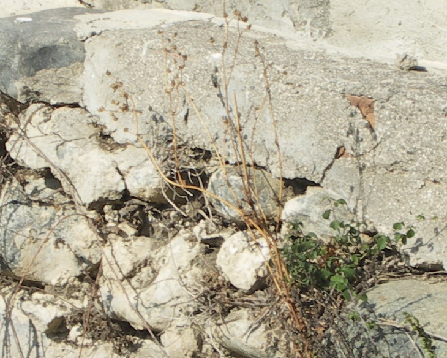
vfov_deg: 4.6
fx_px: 4445
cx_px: 258
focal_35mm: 336
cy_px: 205
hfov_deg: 5.8
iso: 50
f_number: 7.1
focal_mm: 19.9
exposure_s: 1/250
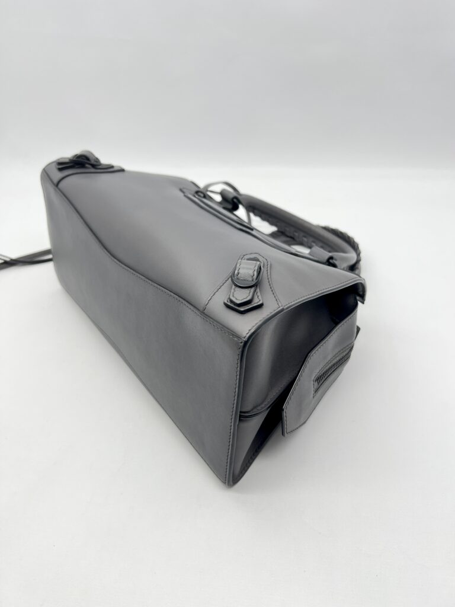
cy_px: 304
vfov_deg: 67.3
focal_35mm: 26
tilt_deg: -39.3
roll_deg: +4.8
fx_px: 456
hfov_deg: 53.1
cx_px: 228
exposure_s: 1/100
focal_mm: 5.7
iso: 32
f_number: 1.5
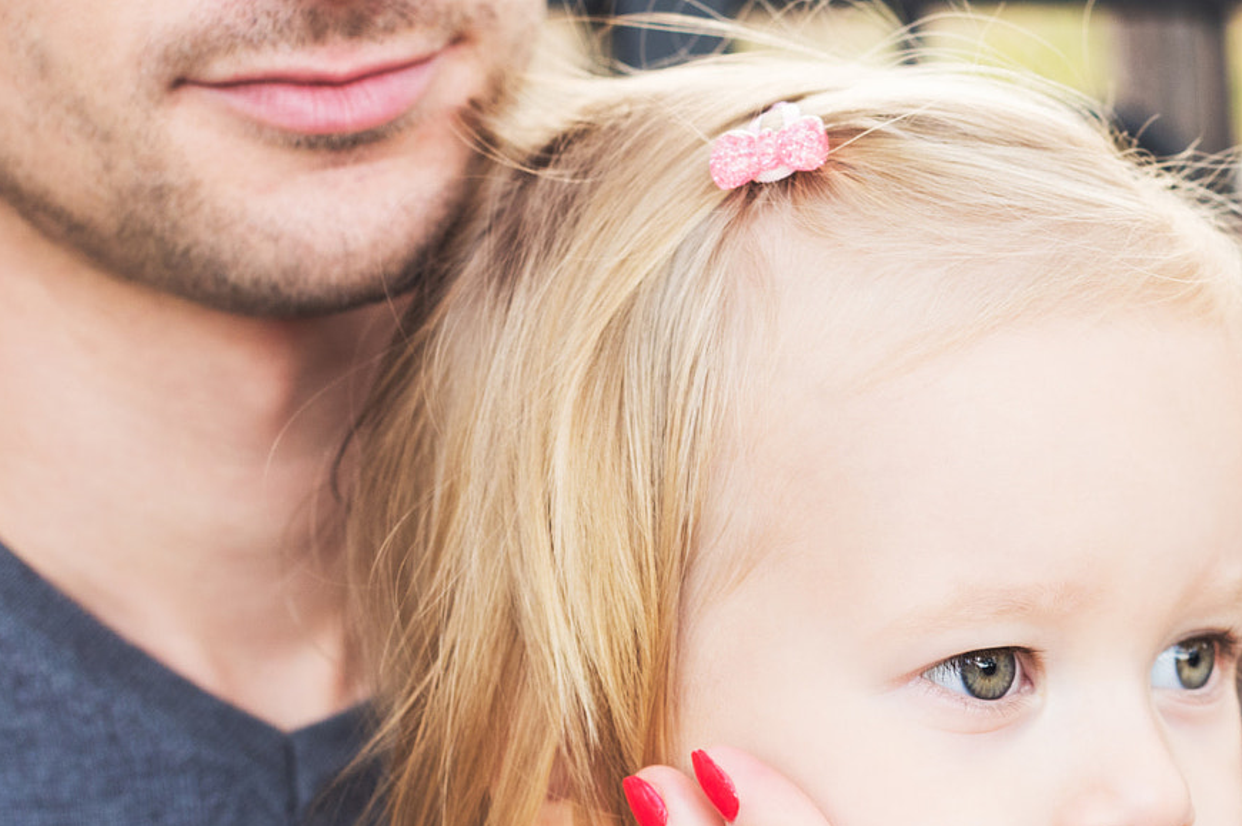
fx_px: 3172
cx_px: 1089
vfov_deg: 14.8
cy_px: 658
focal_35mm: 92
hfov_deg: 21.7
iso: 400
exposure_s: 1/100
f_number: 4.5
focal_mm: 50
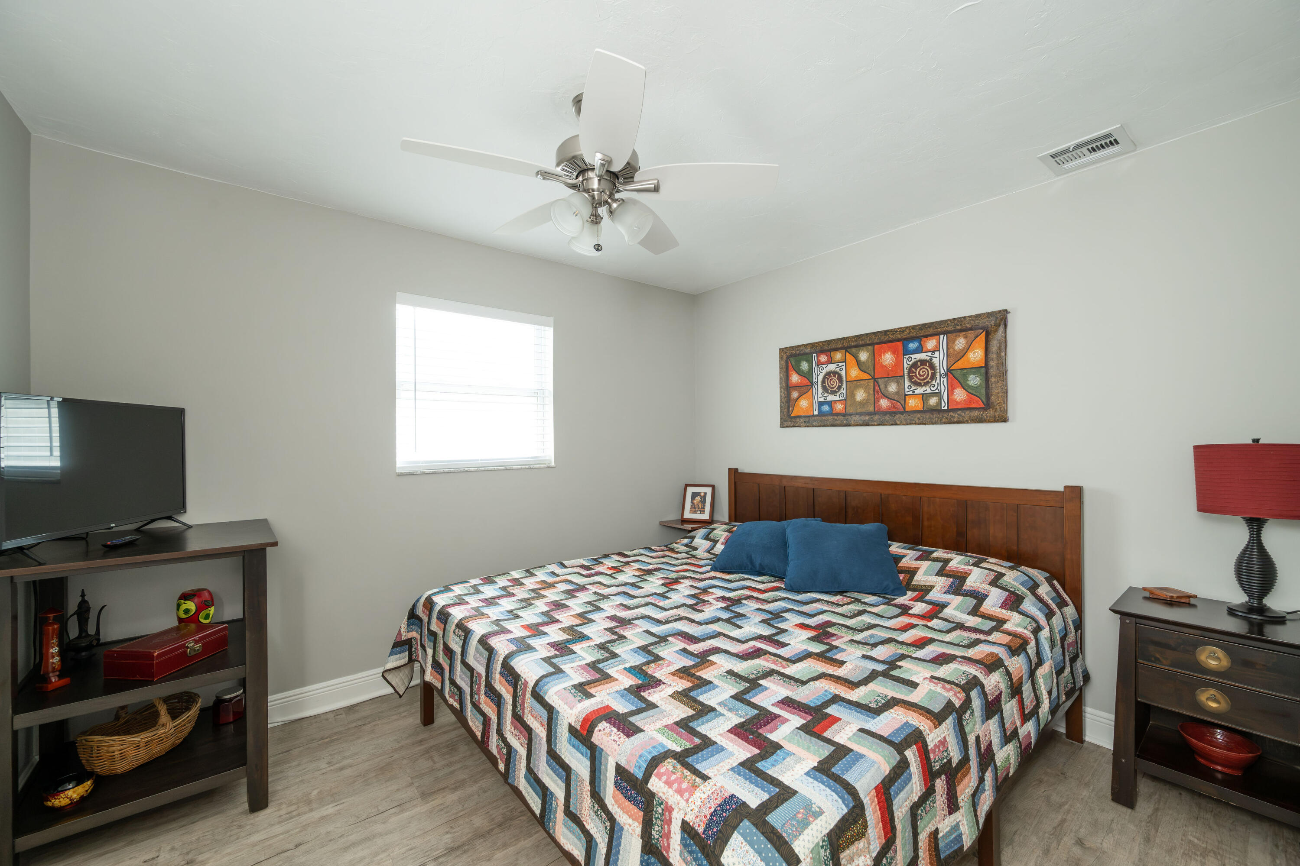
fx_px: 509
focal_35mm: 14
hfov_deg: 103.9
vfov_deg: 80.8
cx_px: 650
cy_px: 433
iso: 1000
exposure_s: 1/60
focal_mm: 14
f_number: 8
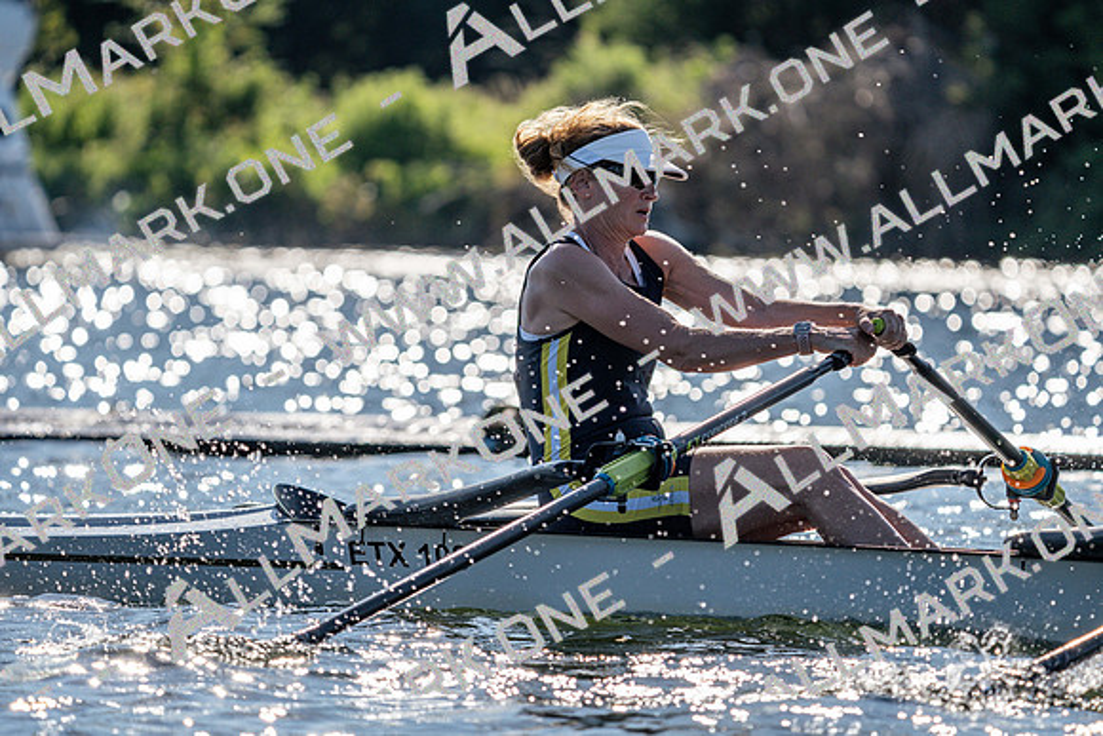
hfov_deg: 6.7
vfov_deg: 4.5
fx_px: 9377
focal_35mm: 306
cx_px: 552
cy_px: 368
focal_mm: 306
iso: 100
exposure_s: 1/1600
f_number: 6.3
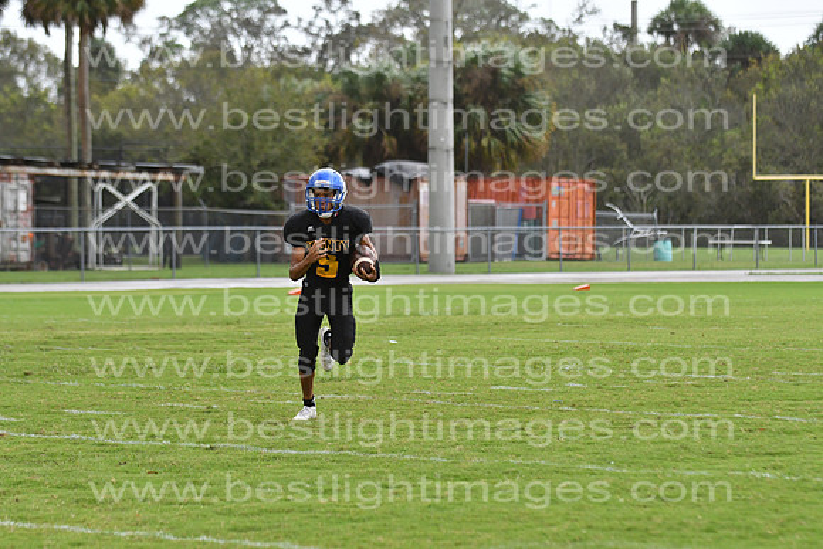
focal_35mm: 210
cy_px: 274
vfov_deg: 6.5
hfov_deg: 9.8
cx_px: 412
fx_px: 4802
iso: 1000
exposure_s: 1/1600
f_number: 3.5
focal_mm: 140
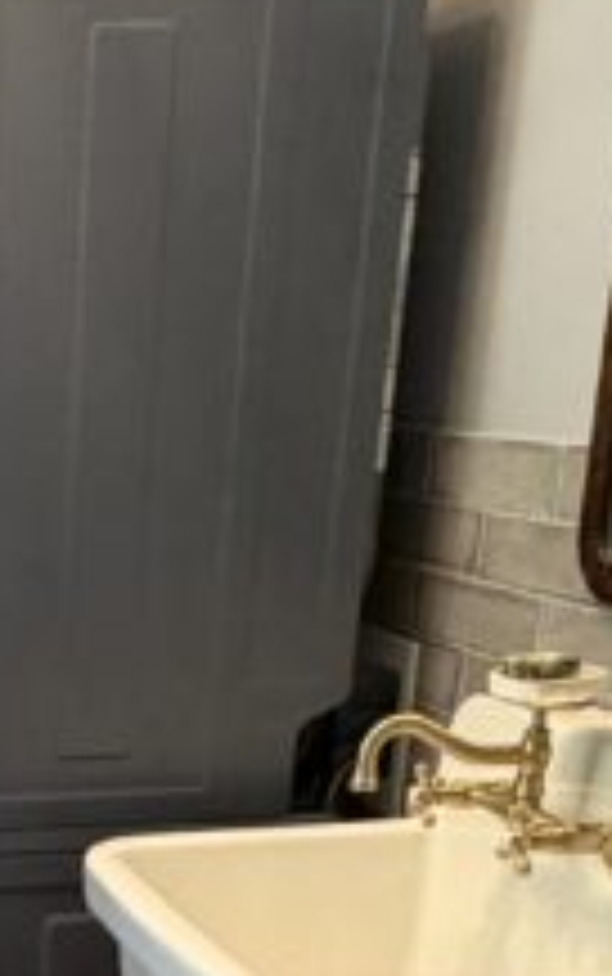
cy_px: 1160
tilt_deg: -24.7
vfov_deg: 26.3
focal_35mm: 70
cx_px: -266
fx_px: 1864
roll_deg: +1.7
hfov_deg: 17.1
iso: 320
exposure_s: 1/60
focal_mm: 2.22
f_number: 2.2
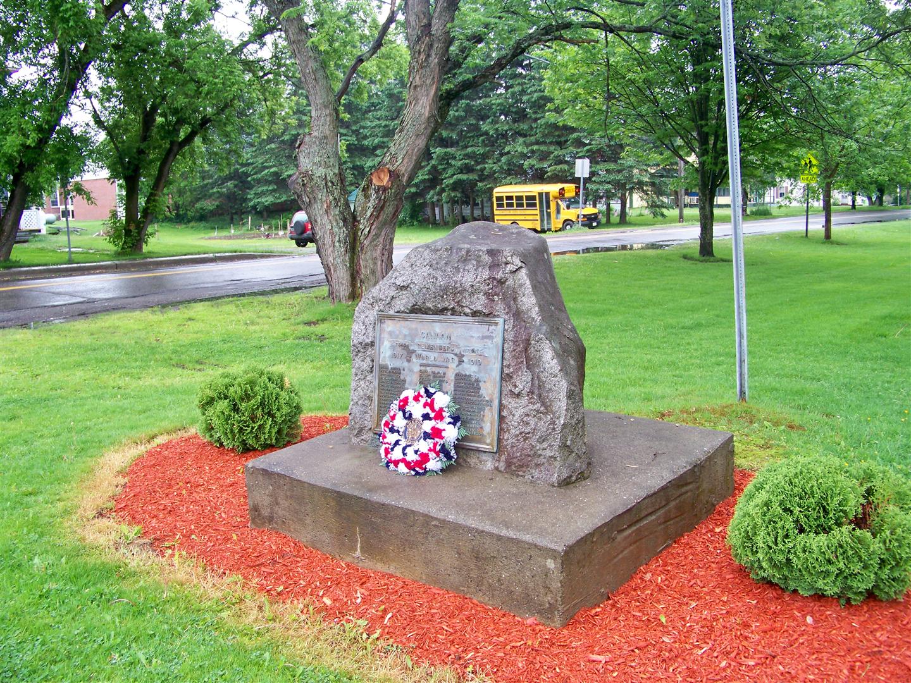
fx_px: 868
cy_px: 342
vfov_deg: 42.9
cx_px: 456
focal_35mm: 33
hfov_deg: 55.4
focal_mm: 5.85
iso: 64
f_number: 2.8
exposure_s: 1/80
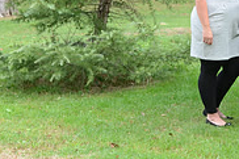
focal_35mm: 124
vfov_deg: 11.0
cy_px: 13
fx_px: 822
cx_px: 231
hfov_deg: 16.2
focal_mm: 26
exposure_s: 1/200
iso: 500
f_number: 6.3
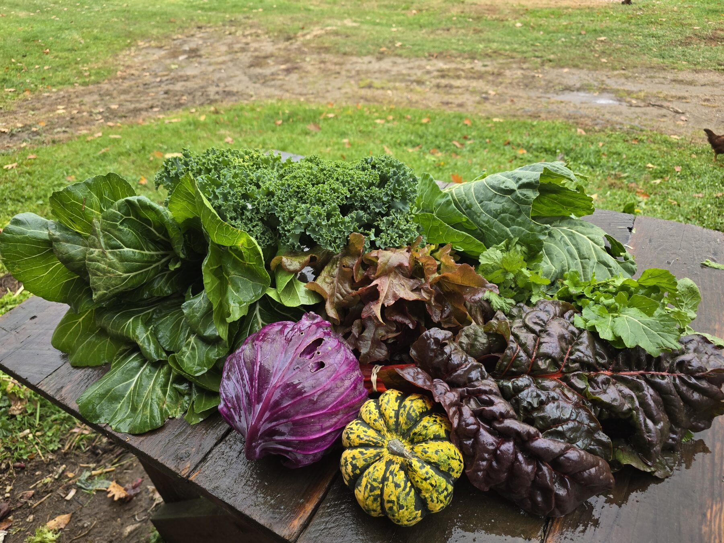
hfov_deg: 73.9
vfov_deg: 58.9
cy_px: 272
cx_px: 362
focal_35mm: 23
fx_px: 481
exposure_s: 1/180
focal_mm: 6.3
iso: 64
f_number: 1.7
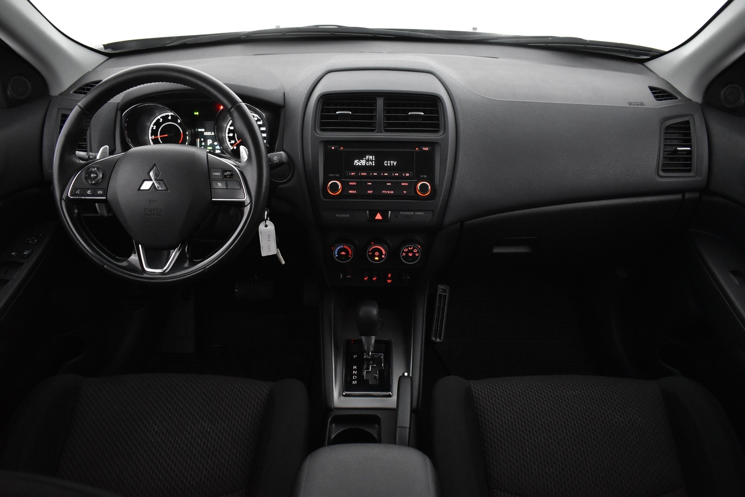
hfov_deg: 67.4
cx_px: 372
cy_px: 248
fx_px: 559
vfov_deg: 47.9
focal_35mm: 27
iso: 3200
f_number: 3.5
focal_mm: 18
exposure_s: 1/50
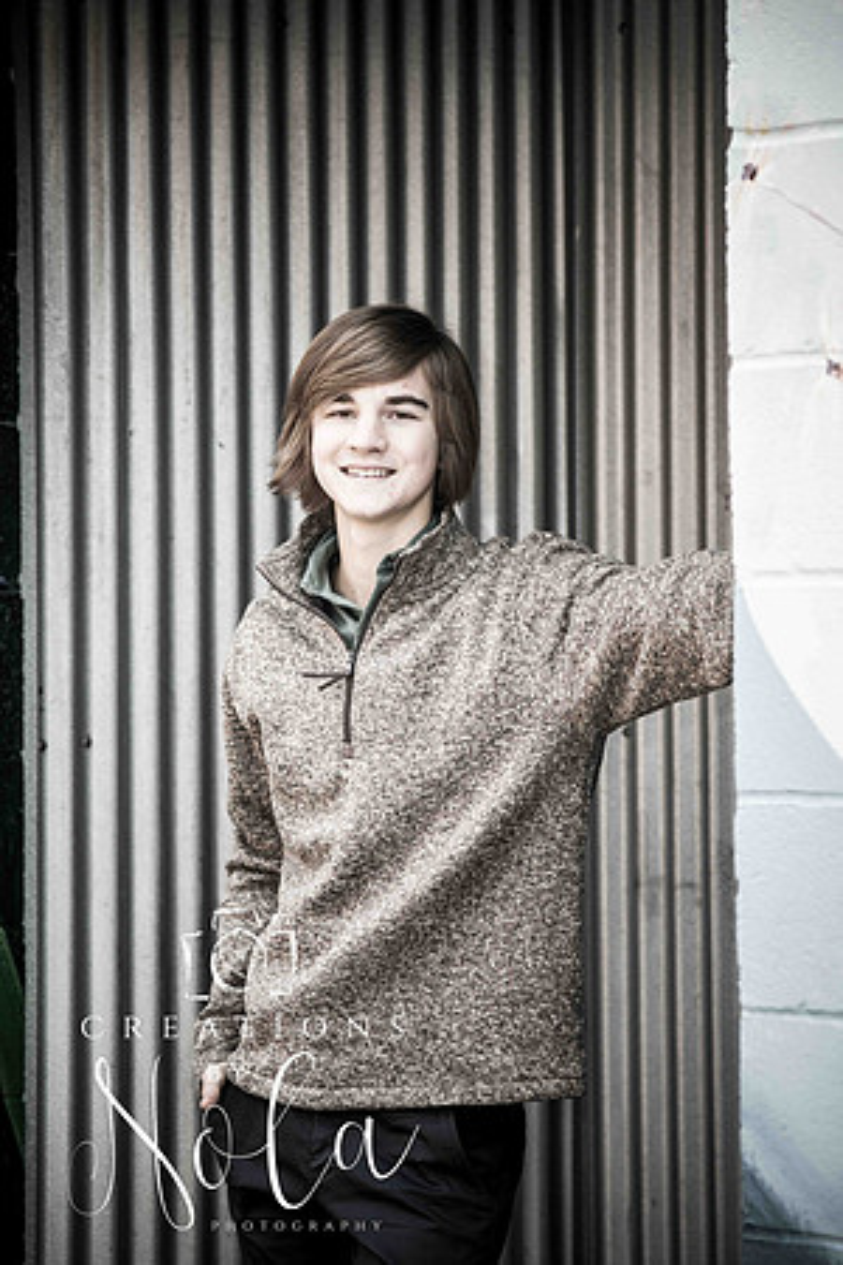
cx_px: 422
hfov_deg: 11.0
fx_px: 4390
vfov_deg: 16.4
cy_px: 632
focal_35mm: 125
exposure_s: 1/1250
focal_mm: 125
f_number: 5
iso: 1600
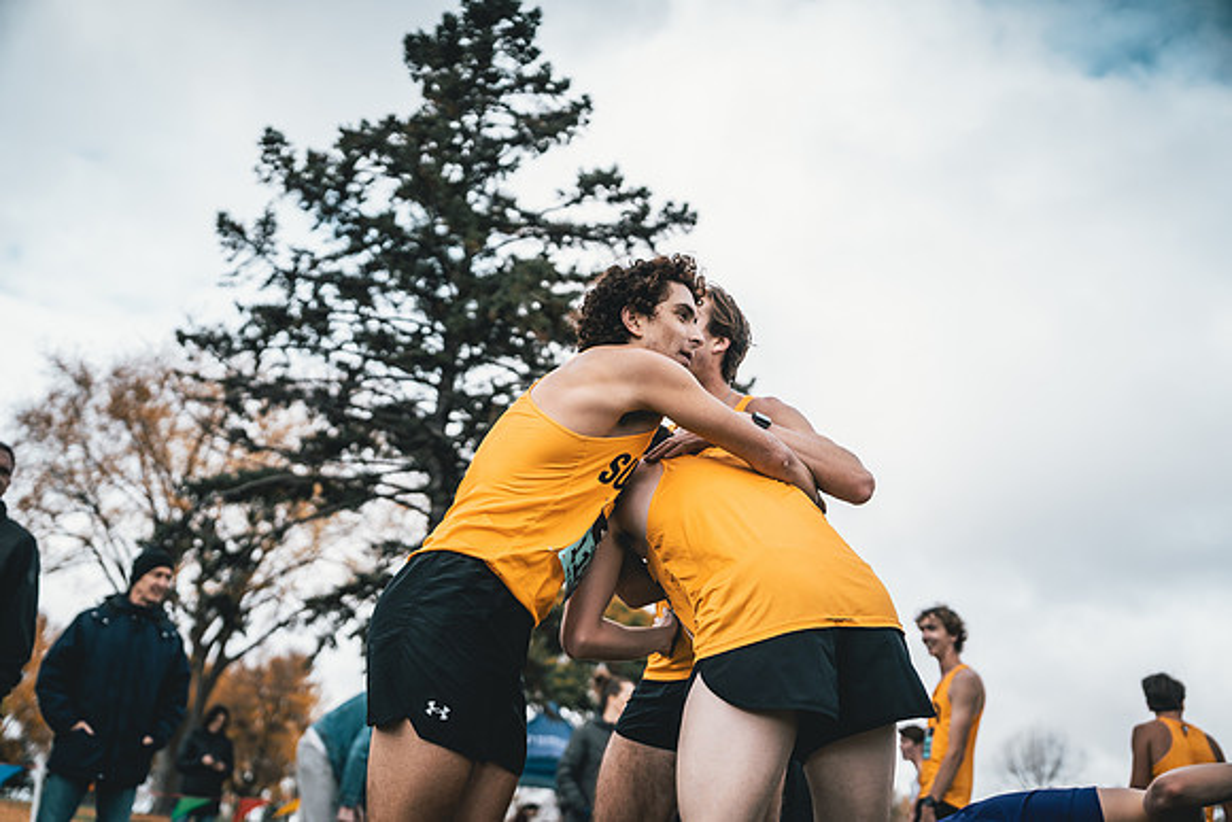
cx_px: 616
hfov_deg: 57.2
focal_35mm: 33
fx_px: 1130
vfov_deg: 40.0
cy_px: 411
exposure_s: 1/3200
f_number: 2
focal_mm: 33
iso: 200
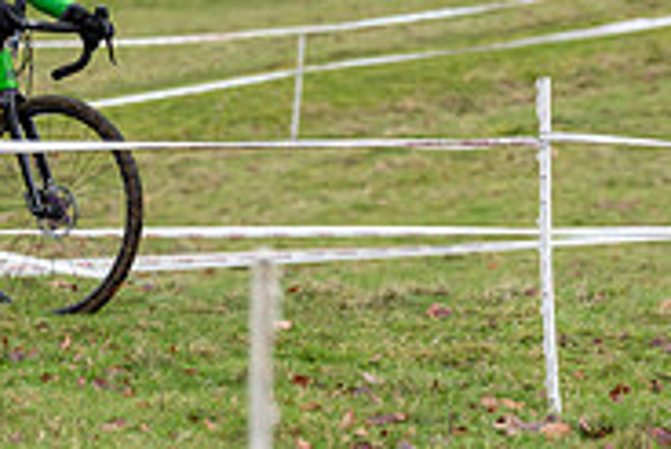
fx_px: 5689
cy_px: -111
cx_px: -44
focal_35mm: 305
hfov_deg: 6.7
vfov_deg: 4.5
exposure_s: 1/1000
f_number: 3.2
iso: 1250
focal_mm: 97
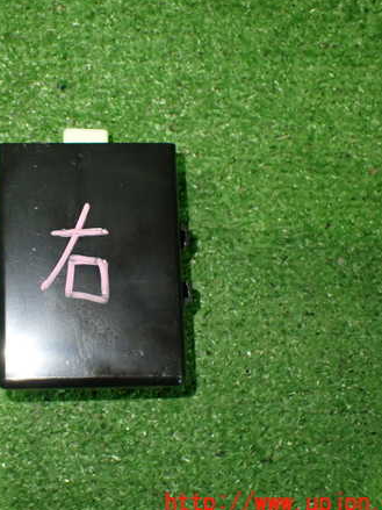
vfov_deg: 45.8
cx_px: 79
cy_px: 257
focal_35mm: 41
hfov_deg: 34.1
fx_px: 604
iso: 800
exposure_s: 1/80
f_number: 2.3
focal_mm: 5.4
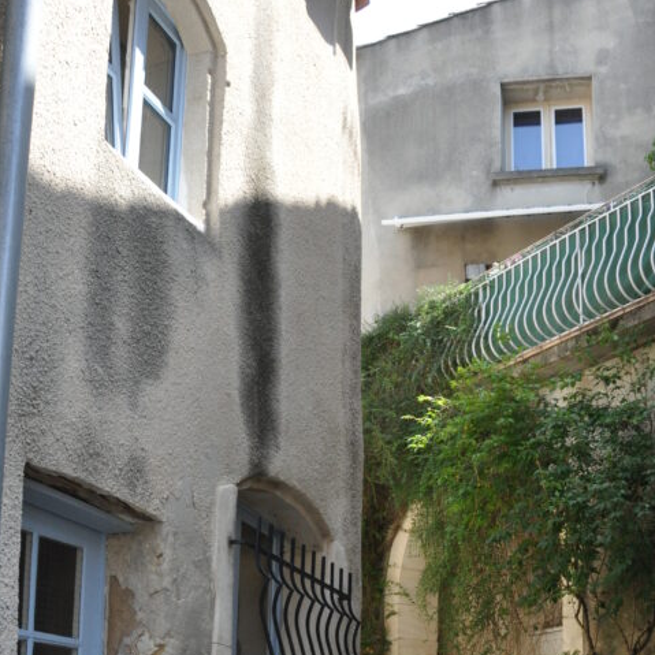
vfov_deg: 33.2
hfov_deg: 34.2
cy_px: 565
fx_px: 1049
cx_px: 464
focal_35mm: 49
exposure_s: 1/320
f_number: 9
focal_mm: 18
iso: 800
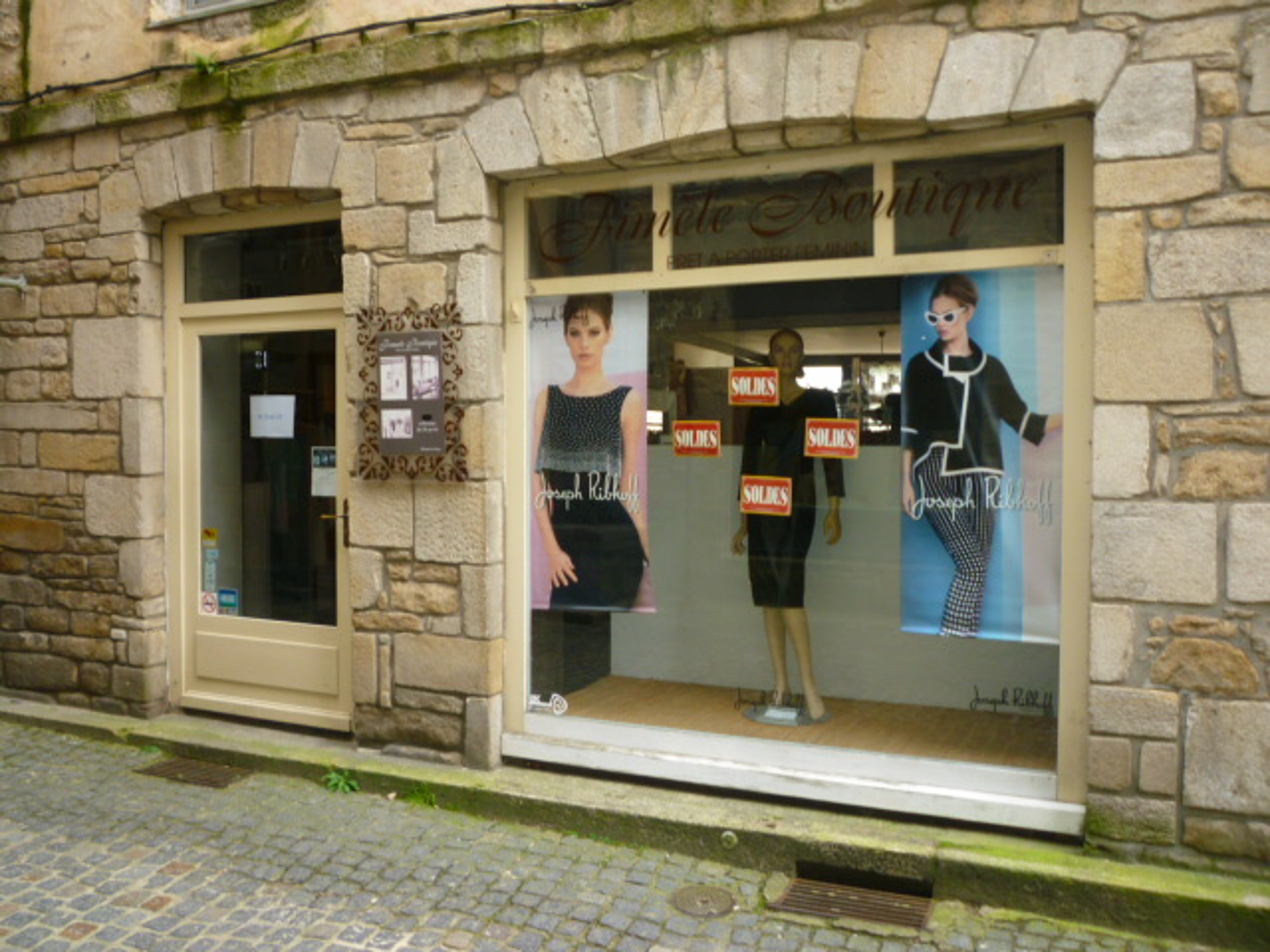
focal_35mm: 29
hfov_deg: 61.7
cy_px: 476
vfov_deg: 48.2
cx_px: 635
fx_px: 1064
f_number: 3.3
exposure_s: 1/50
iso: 100
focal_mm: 5.2
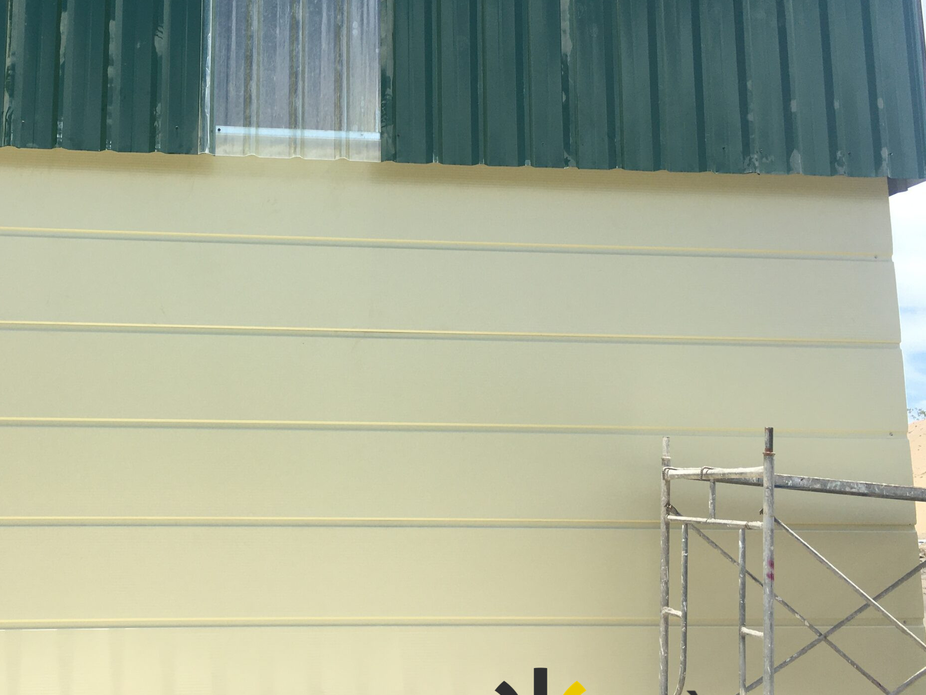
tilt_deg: +9.2
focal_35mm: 40
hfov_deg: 46.0
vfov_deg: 36.0
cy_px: 331
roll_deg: +0.5
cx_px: 299
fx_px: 1070
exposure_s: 1/1148
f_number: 2.2
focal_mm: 4.15
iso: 25
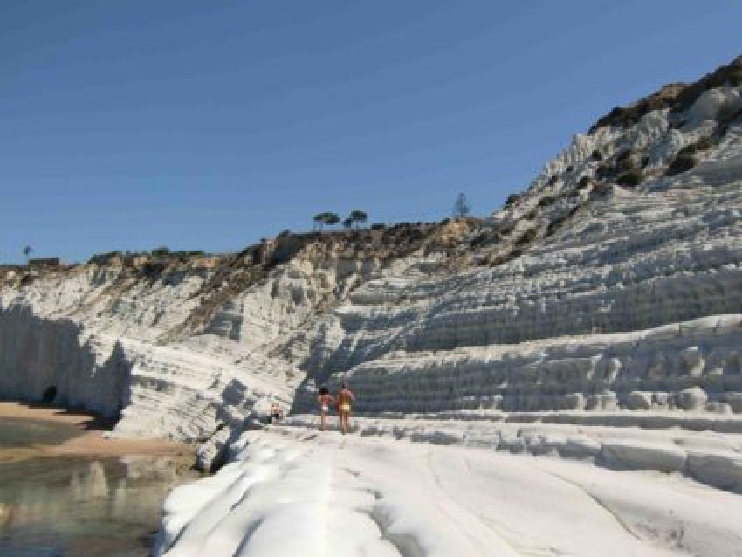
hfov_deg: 53.9
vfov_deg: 41.8
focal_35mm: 34
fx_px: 729
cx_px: 371
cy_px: 278
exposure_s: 1/200
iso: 64
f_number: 8.4
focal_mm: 6.1
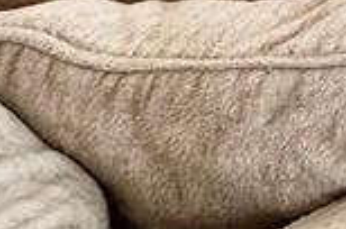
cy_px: -480
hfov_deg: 12.5
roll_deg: +0.2
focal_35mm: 97
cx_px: 957
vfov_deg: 10.0
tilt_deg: -1.4
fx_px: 930
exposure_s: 1/120
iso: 250
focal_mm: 2.22
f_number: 2.2
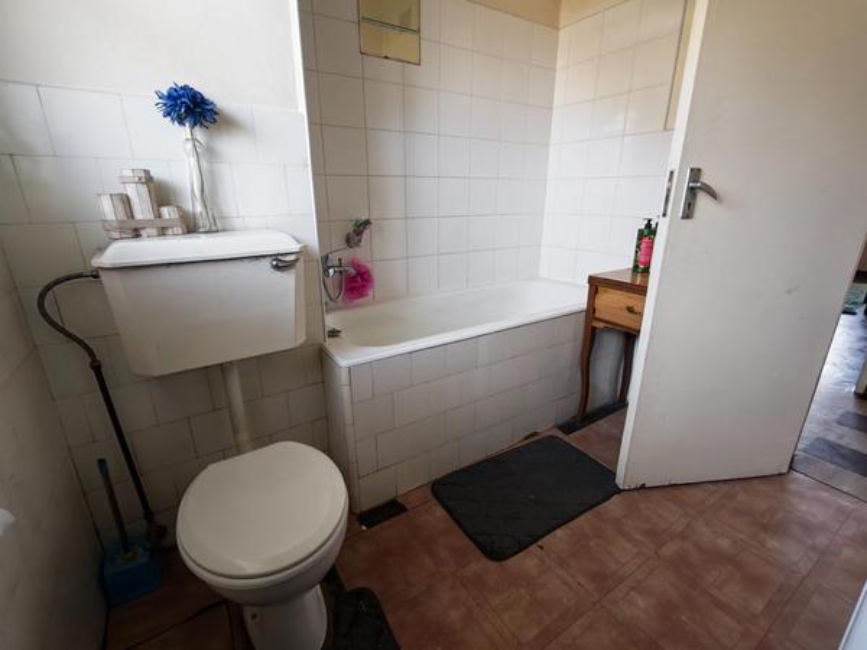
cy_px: 325
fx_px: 401
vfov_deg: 78.1
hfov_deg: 94.5
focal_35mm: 16
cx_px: 434
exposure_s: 1/50
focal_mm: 1.96
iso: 320
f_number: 2.2
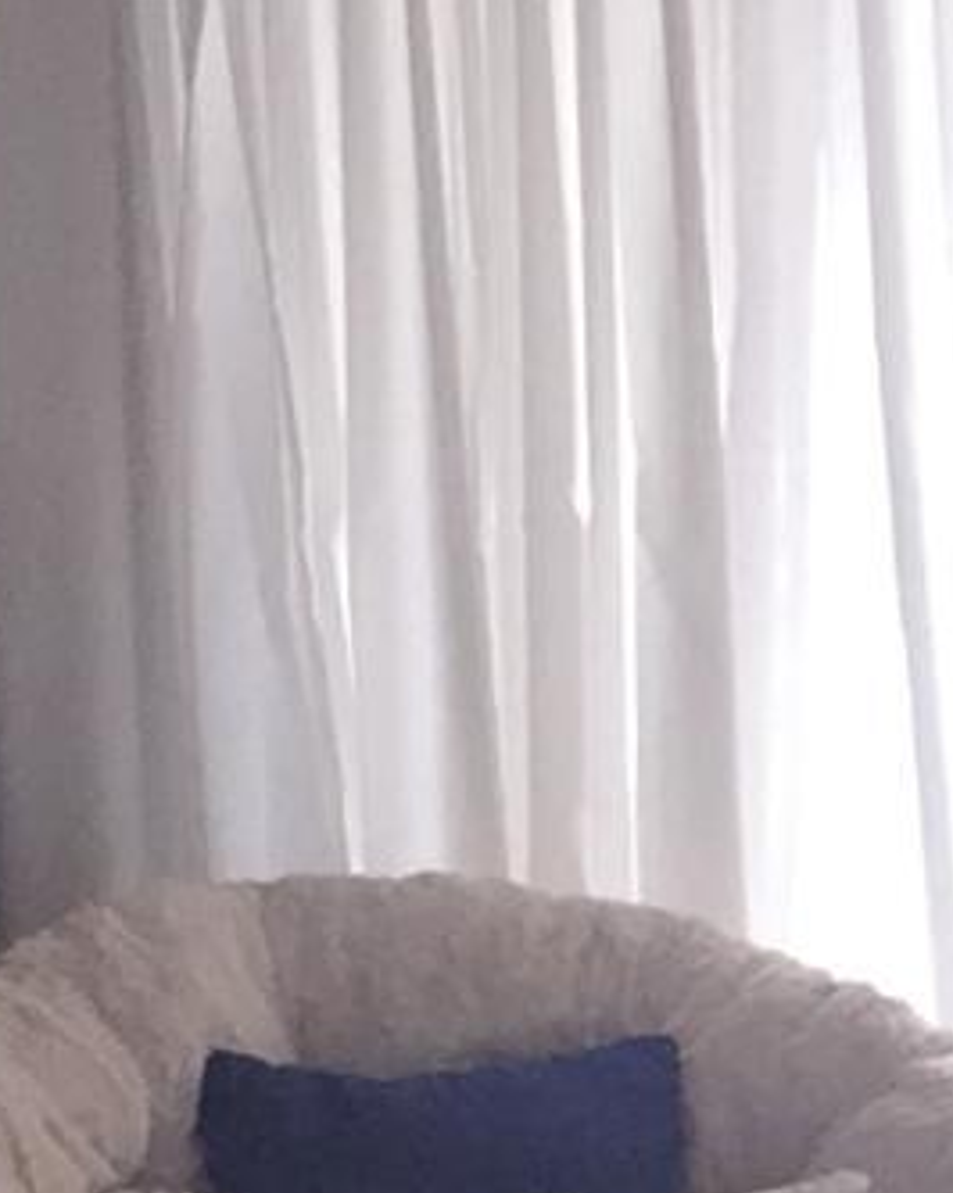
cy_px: 1326
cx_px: 2056
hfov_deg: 5.9
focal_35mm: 255
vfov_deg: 7.5
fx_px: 8999
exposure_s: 1/120
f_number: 2.2
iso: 64
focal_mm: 4.15
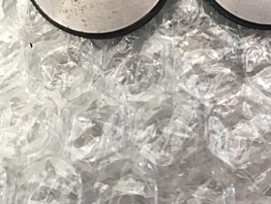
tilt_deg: -80.2
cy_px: -23
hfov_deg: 30.0
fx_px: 501
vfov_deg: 21.7
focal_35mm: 64
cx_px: 186
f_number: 1.8
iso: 50
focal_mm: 3.99
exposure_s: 1/15
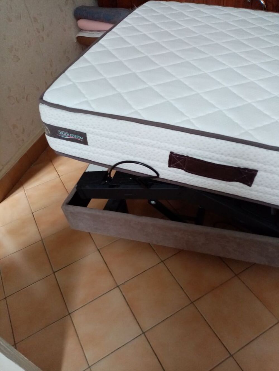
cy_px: 186
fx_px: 279
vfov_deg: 67.3
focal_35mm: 26
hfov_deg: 53.1
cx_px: 140
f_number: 1.8
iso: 518
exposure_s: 1/25
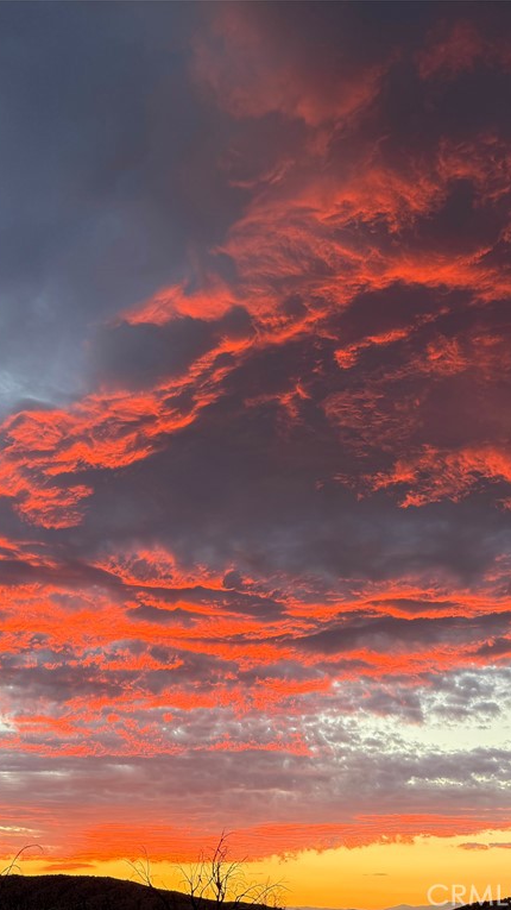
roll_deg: -0.8
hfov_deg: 33.7
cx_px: 267
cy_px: 456
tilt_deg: +27.4
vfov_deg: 56.6
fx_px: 844
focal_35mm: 35
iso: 100
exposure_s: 1/121
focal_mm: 6.76
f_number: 1.78
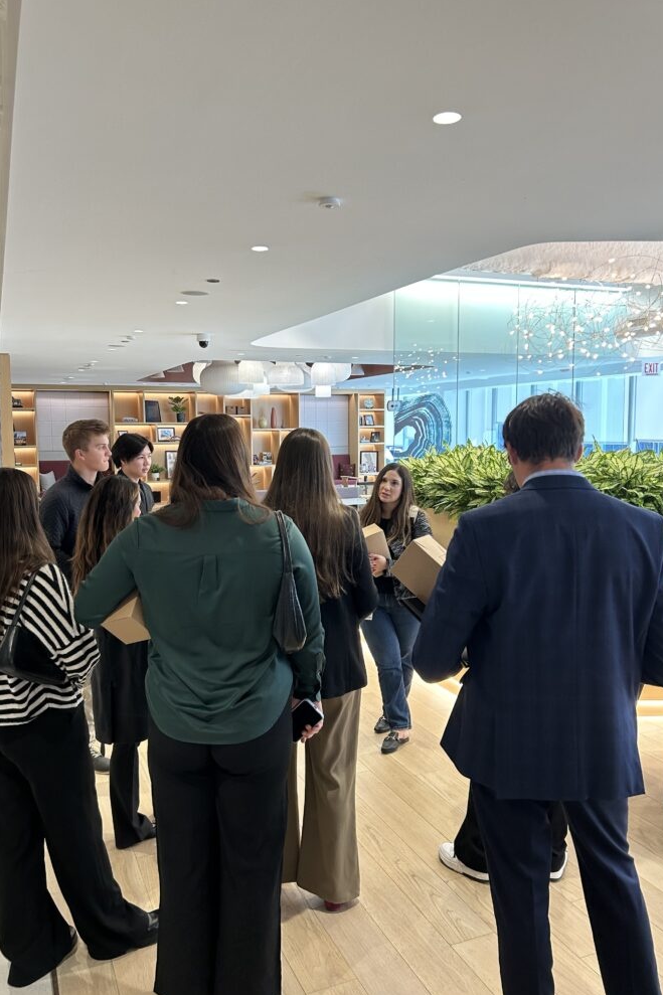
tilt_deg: -4.4
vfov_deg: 65.5
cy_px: 508
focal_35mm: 28
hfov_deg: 46.3
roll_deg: +1.0
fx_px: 774
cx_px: 304
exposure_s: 1/120
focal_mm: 5.7
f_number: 1.5
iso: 100
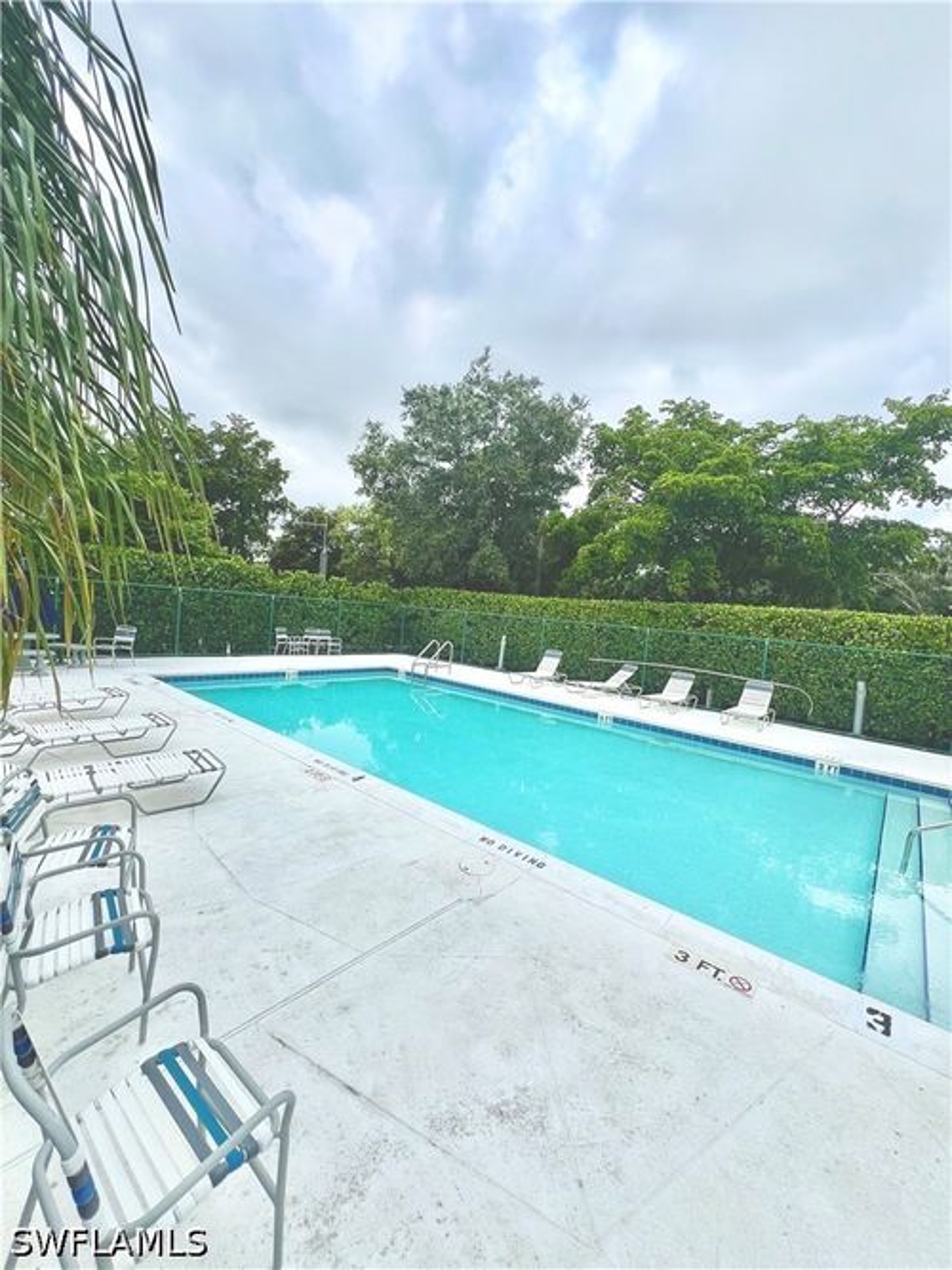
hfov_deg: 89.9
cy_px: 635
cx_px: 476
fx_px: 477
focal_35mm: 13
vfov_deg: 106.2
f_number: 1.8
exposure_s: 1/479
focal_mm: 1.57
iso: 32
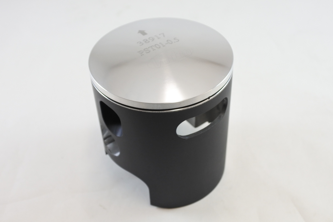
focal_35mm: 34
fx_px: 314
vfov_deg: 38.9
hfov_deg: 55.8
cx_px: 166
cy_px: 111
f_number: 3.8
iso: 400
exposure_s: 1/160
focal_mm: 12.6
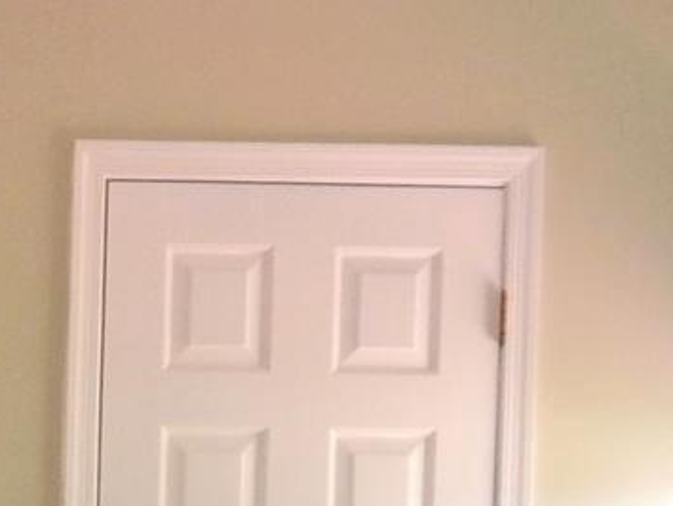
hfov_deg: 13.8
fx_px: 2588
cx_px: -390
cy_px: 1065
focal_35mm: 133
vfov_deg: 10.2
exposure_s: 1/30
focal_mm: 4
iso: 200
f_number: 3
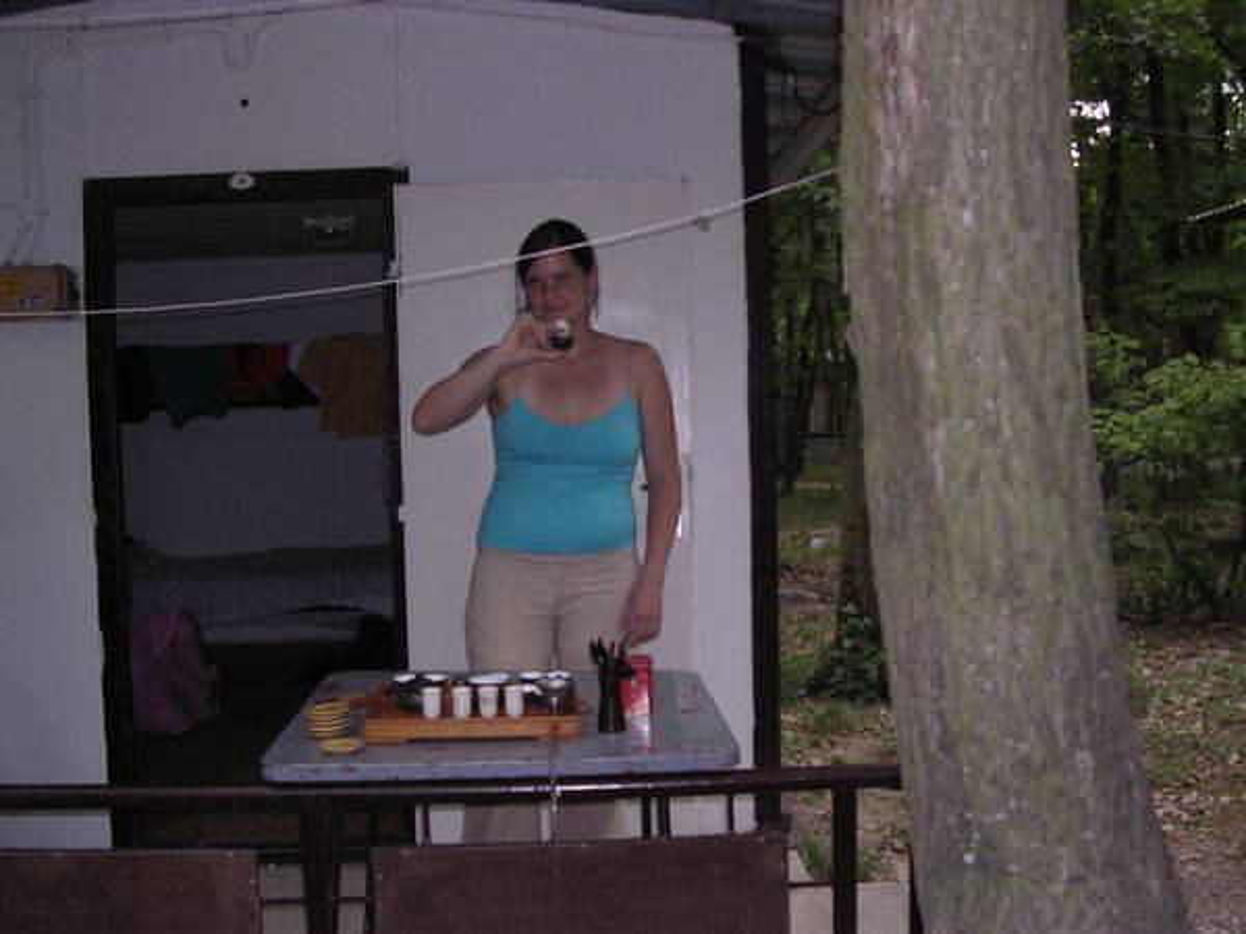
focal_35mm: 38
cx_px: 623
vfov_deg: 37.7
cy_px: 467
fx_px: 1368
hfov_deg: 49.0
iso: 120
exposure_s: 1/60.1
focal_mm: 5.8
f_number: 2.8
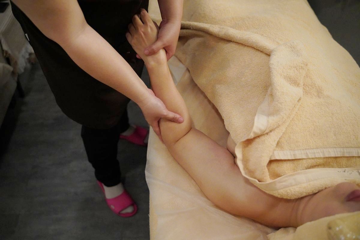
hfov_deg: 60.3
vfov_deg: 42.3
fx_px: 310
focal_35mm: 31
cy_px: 120
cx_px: 180
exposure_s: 1/125
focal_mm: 31
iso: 12800
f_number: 2.8
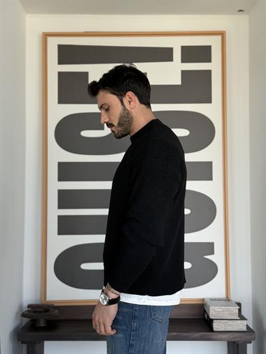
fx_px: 492
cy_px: 177
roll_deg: -0.1
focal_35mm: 48
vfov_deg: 39.6
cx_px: 133
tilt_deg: +3.0
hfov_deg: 30.3
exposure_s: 1/212
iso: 100
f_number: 1.78
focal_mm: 6.76
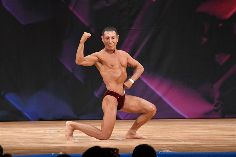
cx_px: 118
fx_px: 2261
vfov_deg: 4.0
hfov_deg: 6.0
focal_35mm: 345
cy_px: 78
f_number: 5.6
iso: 3200
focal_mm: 230
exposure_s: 1/400
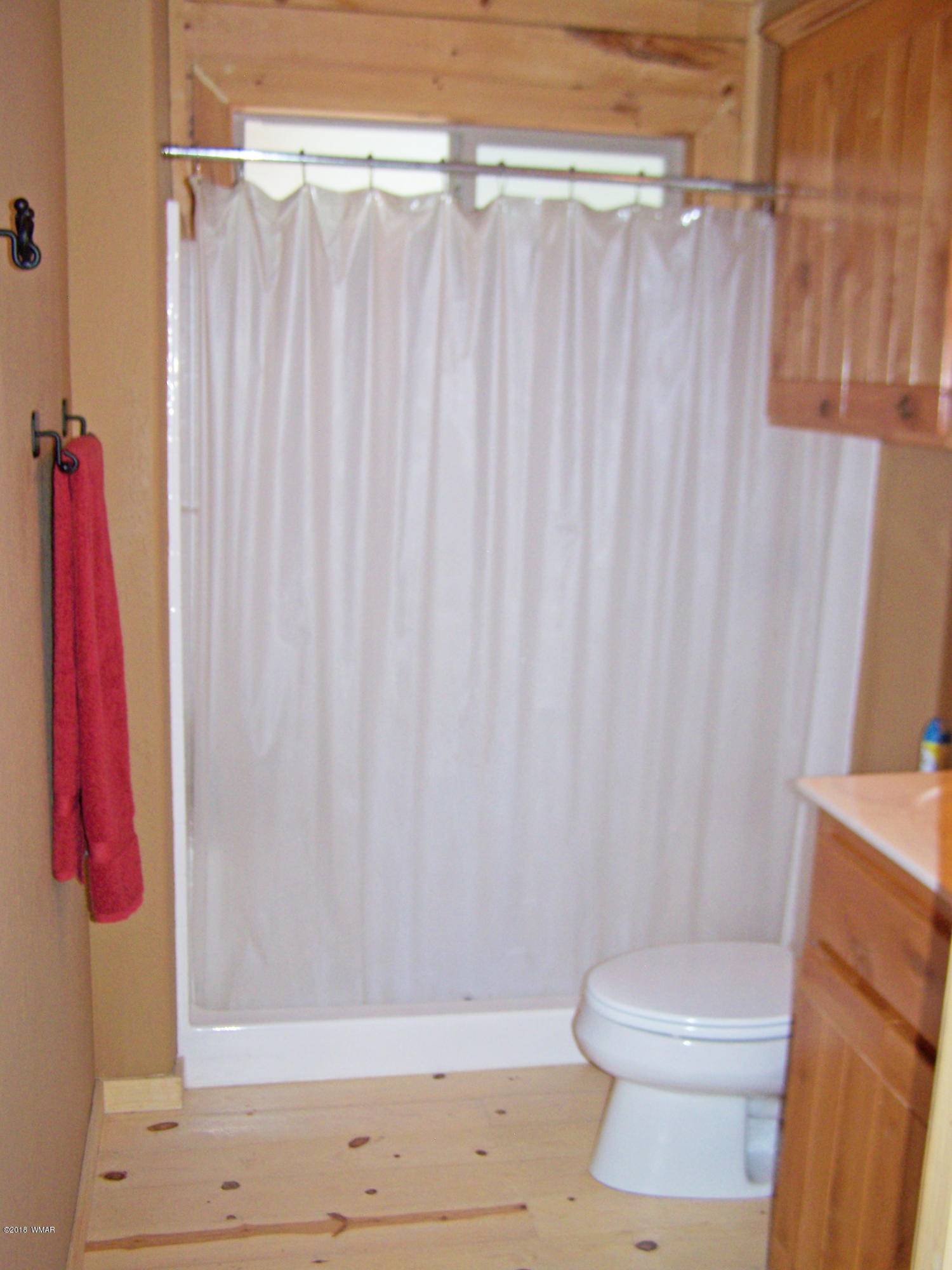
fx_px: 1393
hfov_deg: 37.7
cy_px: 635
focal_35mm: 38
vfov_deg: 49.0
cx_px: 476
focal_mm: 6.3
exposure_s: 1/60
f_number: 2.8
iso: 80
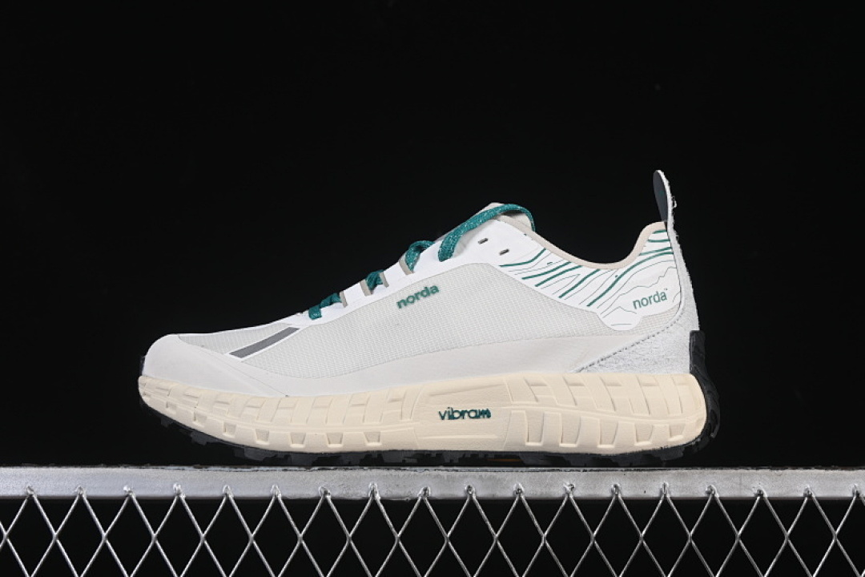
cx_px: 432
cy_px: 288
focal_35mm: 75
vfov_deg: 18.2
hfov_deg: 27.0
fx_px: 1802
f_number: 8
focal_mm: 50
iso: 160
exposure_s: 1/80
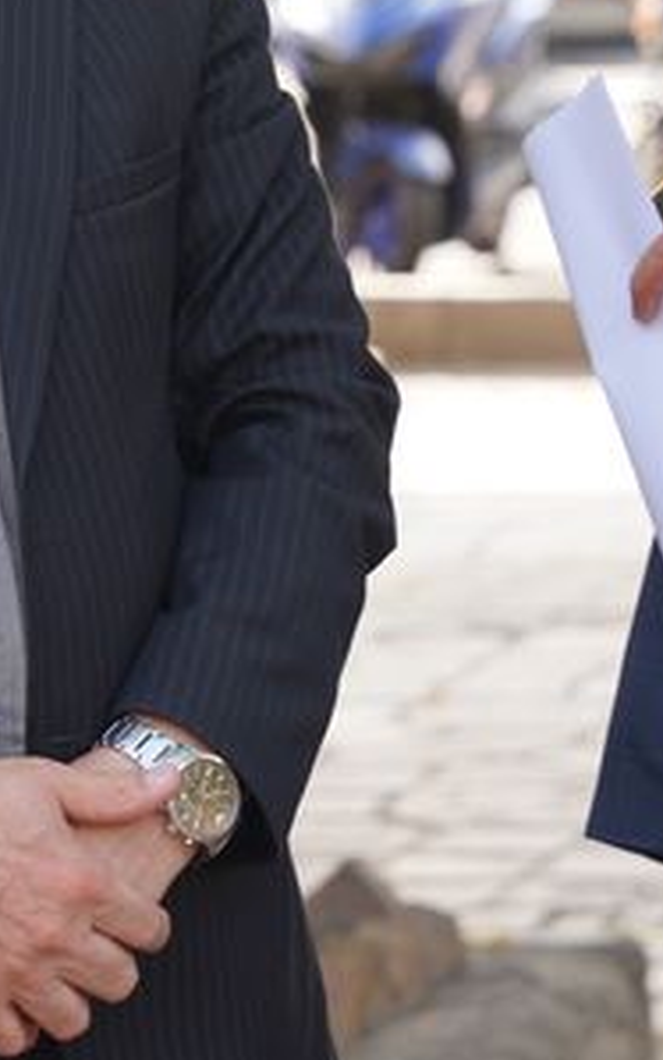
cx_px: -74
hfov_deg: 5.4
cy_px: 83
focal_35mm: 244
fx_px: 7051
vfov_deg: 8.6
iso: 200
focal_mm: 70
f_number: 4
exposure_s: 1/160
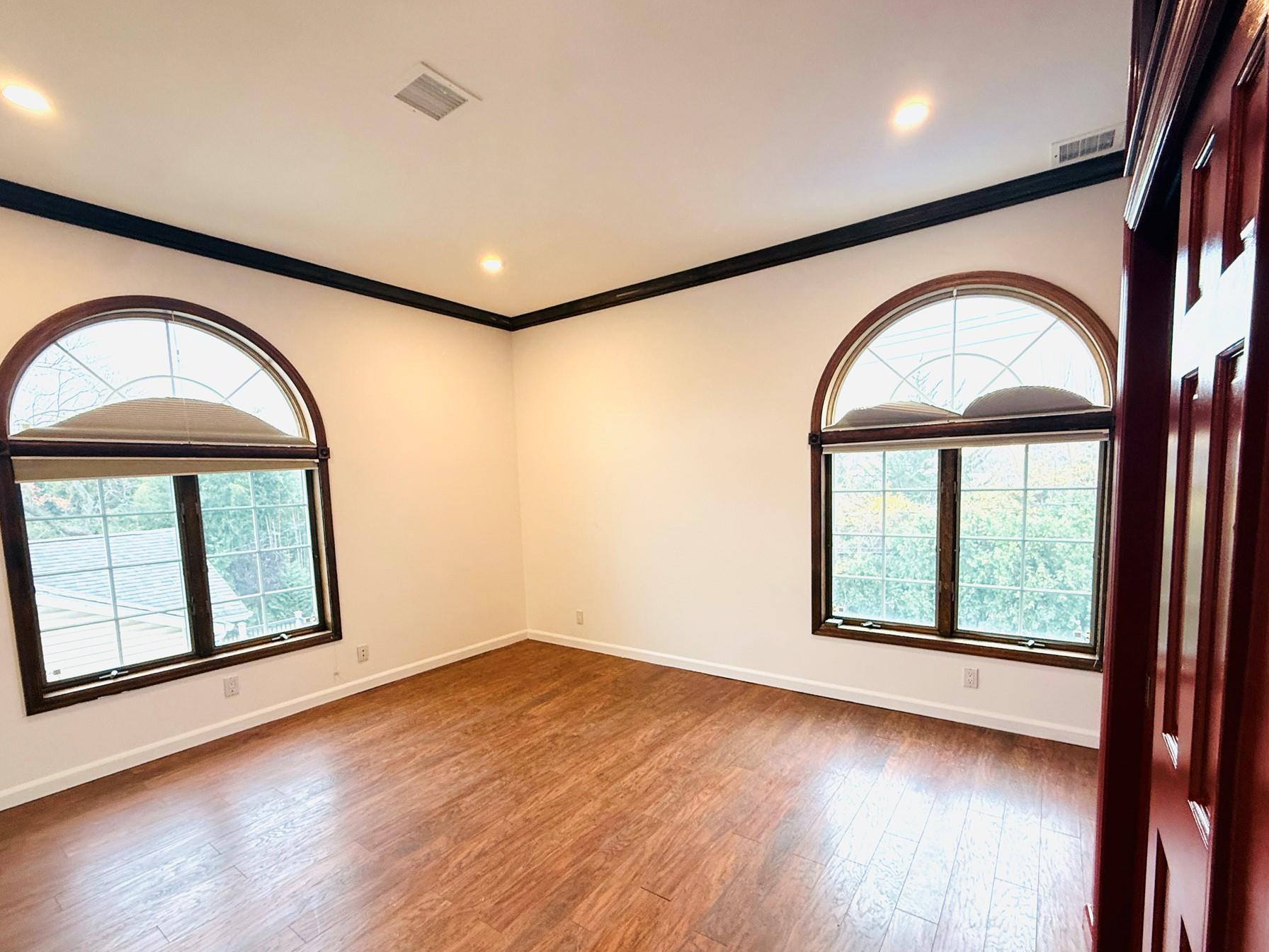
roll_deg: +2.3
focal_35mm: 16
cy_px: 535
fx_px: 587
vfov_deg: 77.8
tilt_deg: -6.9
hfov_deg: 94.5
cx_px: 634
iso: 160
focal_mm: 2.22
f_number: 2.2
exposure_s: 1/120
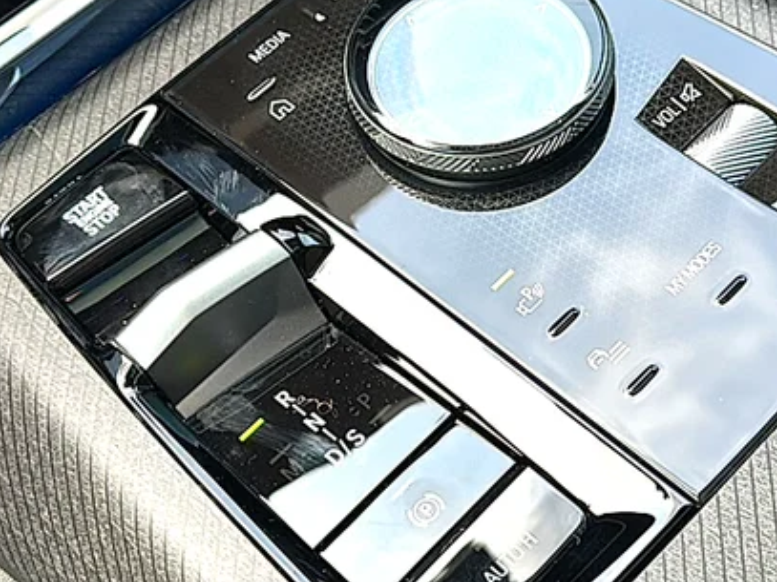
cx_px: 466
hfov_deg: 34.8
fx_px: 1234
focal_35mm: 55
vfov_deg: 26.5
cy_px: 251
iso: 64
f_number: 1.78
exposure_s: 1/134
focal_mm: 6.86
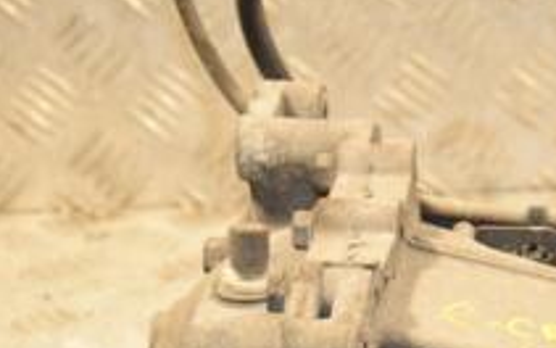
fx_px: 3168
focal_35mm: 209
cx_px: 653
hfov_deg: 9.9
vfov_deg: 6.2
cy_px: 511
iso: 800
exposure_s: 1/160
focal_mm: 48
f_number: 4.8
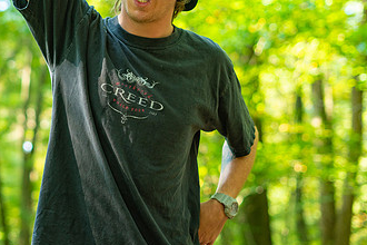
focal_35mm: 88
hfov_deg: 22.9
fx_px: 897
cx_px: 96
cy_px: 82
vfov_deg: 15.5
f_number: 2.2
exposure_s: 1/400
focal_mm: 50
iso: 800
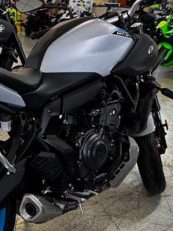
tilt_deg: -22.6
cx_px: 3
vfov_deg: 42.0
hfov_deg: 30.2
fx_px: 300
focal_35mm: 45
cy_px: 131
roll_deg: -3.3
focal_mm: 6.76
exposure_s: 1/60
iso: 200
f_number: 1.78
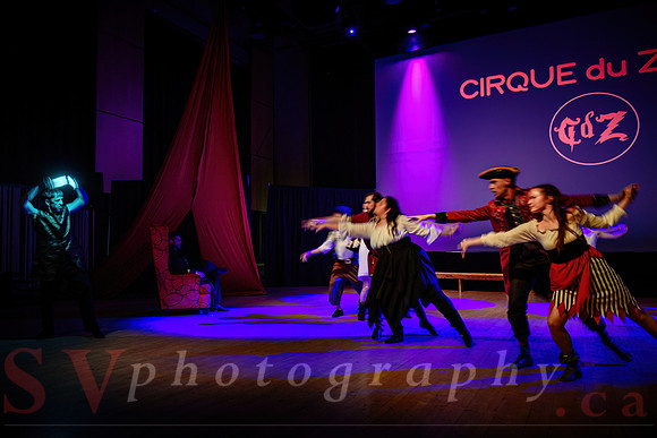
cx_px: 285
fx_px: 496
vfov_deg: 47.7
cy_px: 219
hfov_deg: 66.7
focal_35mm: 27
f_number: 2.8
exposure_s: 1/8
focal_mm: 24
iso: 125
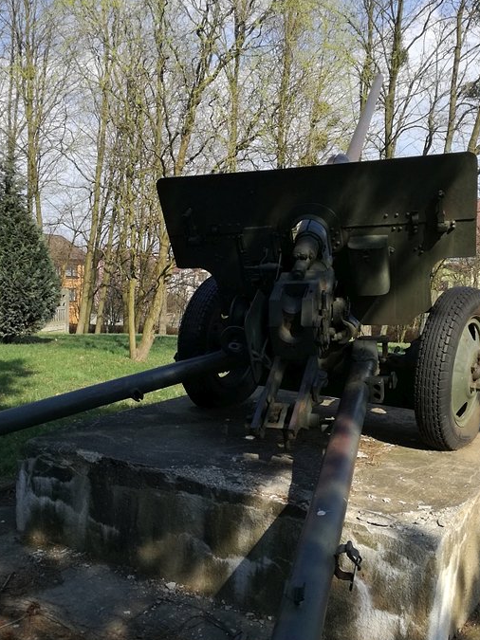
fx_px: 666
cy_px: 349
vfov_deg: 51.3
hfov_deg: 39.6
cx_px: 222
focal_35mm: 36
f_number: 2
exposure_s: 1/822
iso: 50
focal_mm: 3.79
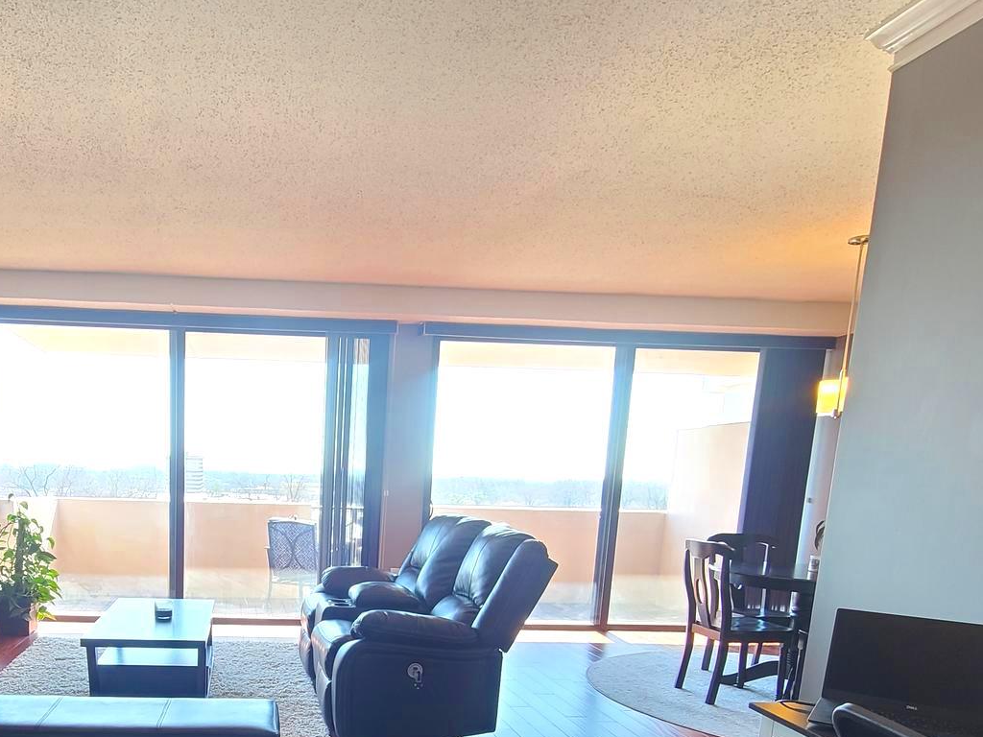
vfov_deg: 49.3
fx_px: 738
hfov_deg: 63.9
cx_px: 264
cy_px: 612
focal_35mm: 26
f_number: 2.2
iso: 80
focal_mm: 2.2
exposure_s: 1/60
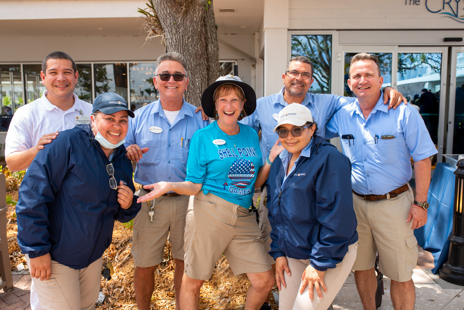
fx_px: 451
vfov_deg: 37.9
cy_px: 155
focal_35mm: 35
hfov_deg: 54.4
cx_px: 232
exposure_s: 1/100
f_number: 5
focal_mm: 35
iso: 100
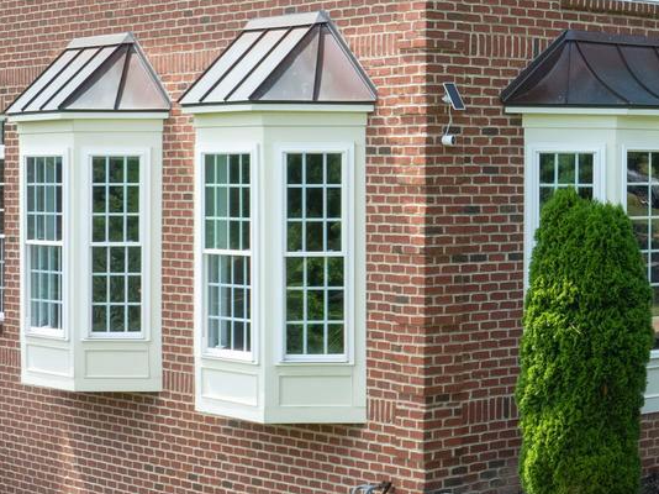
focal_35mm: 92
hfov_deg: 19.9
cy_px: 148
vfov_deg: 16.0
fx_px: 1751
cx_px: 805
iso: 100
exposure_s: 1/160
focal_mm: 12.29
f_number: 7.1
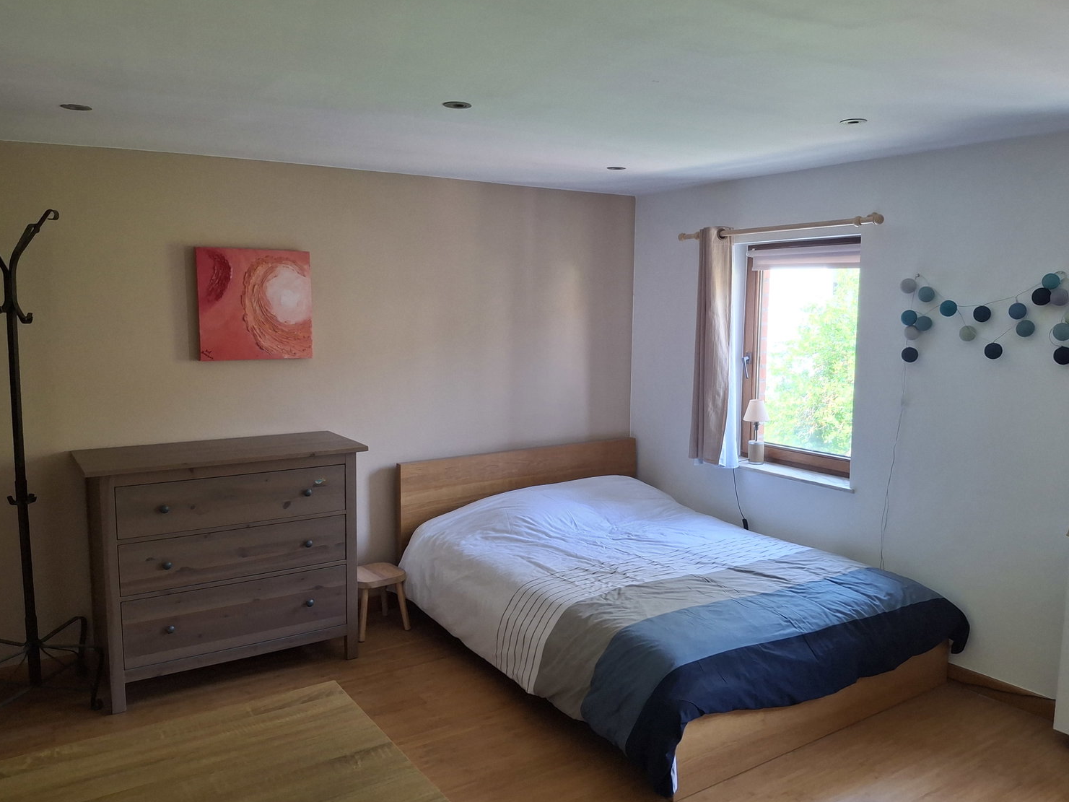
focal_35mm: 27
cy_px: 388
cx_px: 549
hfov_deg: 65.3
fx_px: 834
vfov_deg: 51.4
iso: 160
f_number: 1.8
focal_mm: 4.69
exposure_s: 1/100
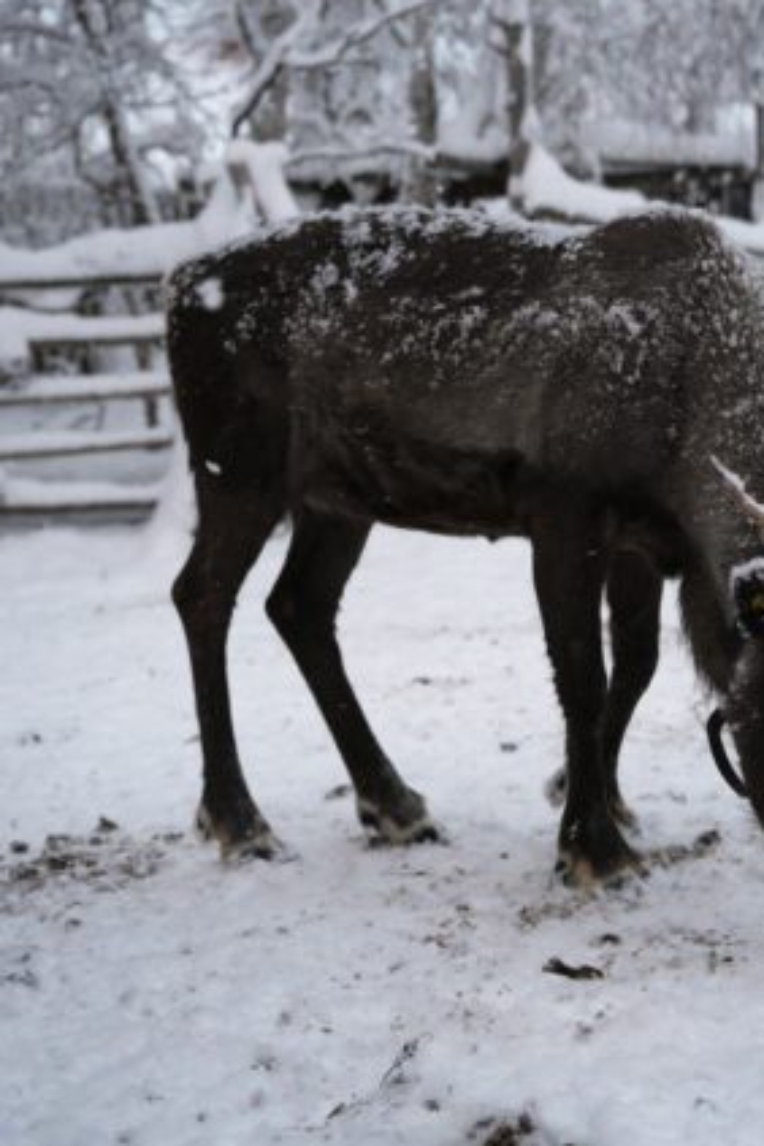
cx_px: 564
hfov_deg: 24.8
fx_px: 1721
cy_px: 573
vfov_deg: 36.8
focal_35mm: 54
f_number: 2.8
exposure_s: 1/500
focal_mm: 35.7
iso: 5000
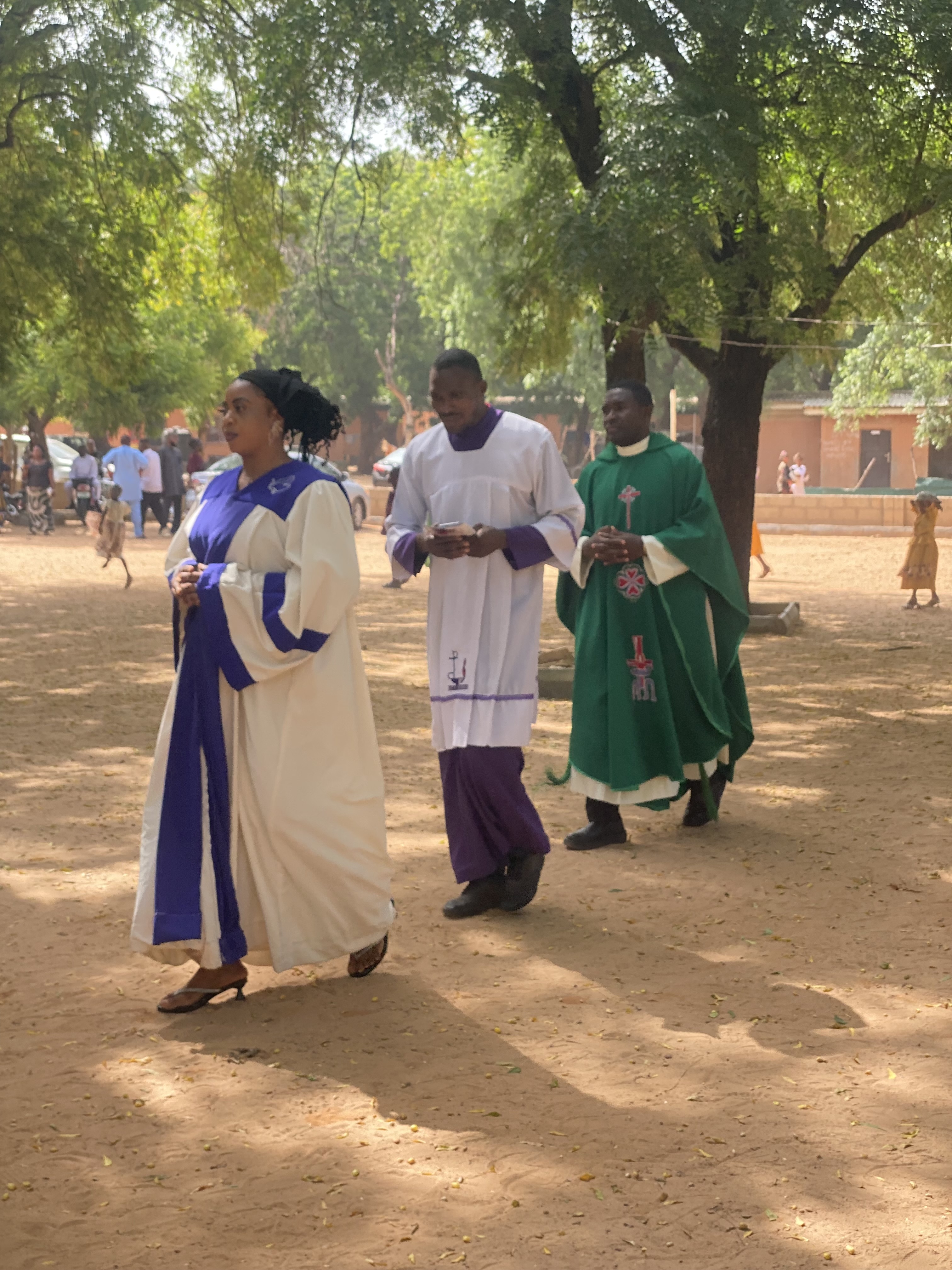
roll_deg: -0.8
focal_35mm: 52
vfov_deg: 36.8
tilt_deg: -5.4
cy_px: 635
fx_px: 1907
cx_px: 476
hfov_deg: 28.0
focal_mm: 6
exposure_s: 1/161
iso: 20
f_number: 2
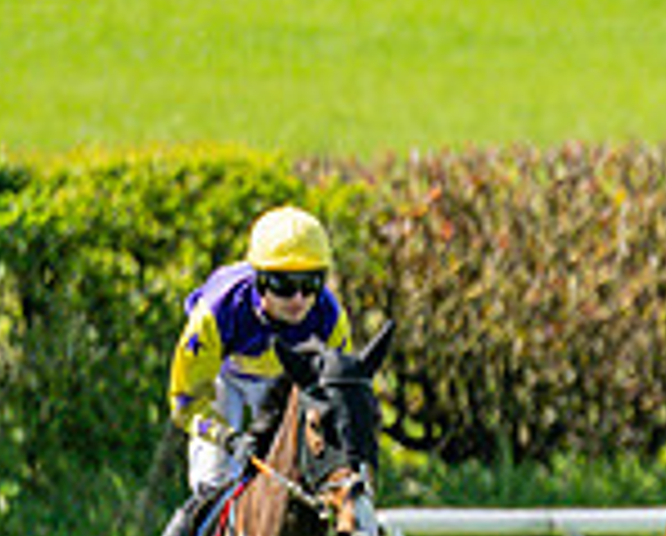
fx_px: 27255
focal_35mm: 1380
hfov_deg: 1.4
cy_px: 681
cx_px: 2106
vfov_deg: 1.1
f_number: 4
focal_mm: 200
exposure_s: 1/2500
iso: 400
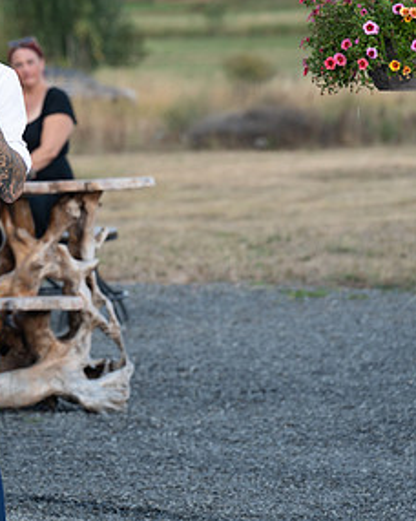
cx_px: -80
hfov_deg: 5.4
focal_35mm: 287
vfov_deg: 6.7
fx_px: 4417
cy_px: 186
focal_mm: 150
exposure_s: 1/125
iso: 320
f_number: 5.6
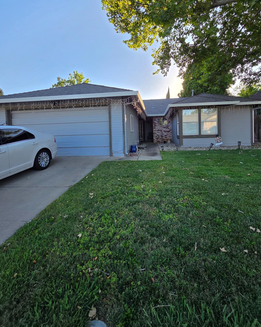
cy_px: 138
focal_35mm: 15
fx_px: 145
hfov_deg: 84.0
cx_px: 137
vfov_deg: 96.0
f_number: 2.2
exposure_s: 1/551
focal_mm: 2.2
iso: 50
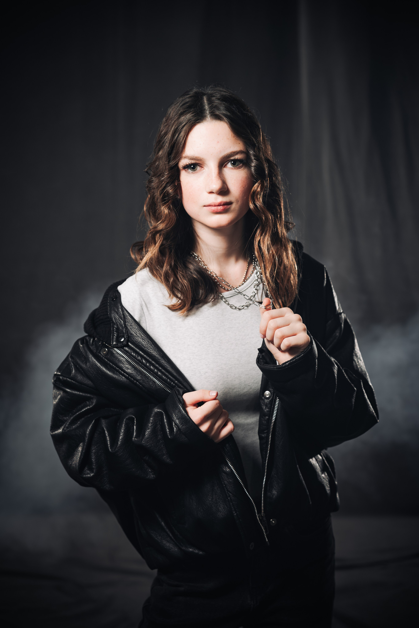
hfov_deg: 19.2
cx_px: 210
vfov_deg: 28.5
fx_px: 1239
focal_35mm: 71
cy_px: 314
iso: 500
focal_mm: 71
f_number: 3.5
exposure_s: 1/160
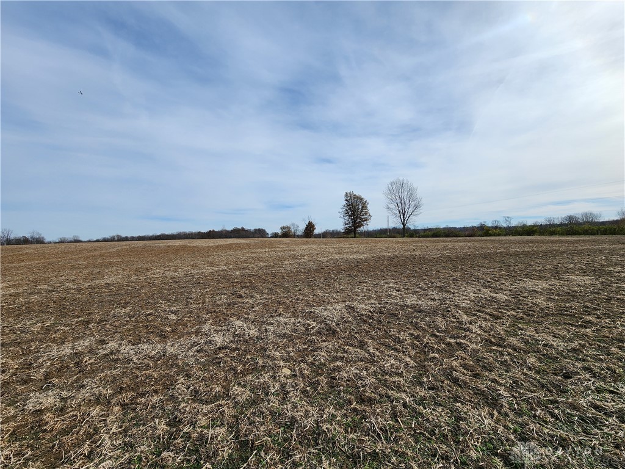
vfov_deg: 89.9
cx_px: 312
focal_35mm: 13
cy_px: 234
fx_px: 235
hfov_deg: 106.2
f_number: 2.2
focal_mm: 2.2
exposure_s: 1/3409
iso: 50
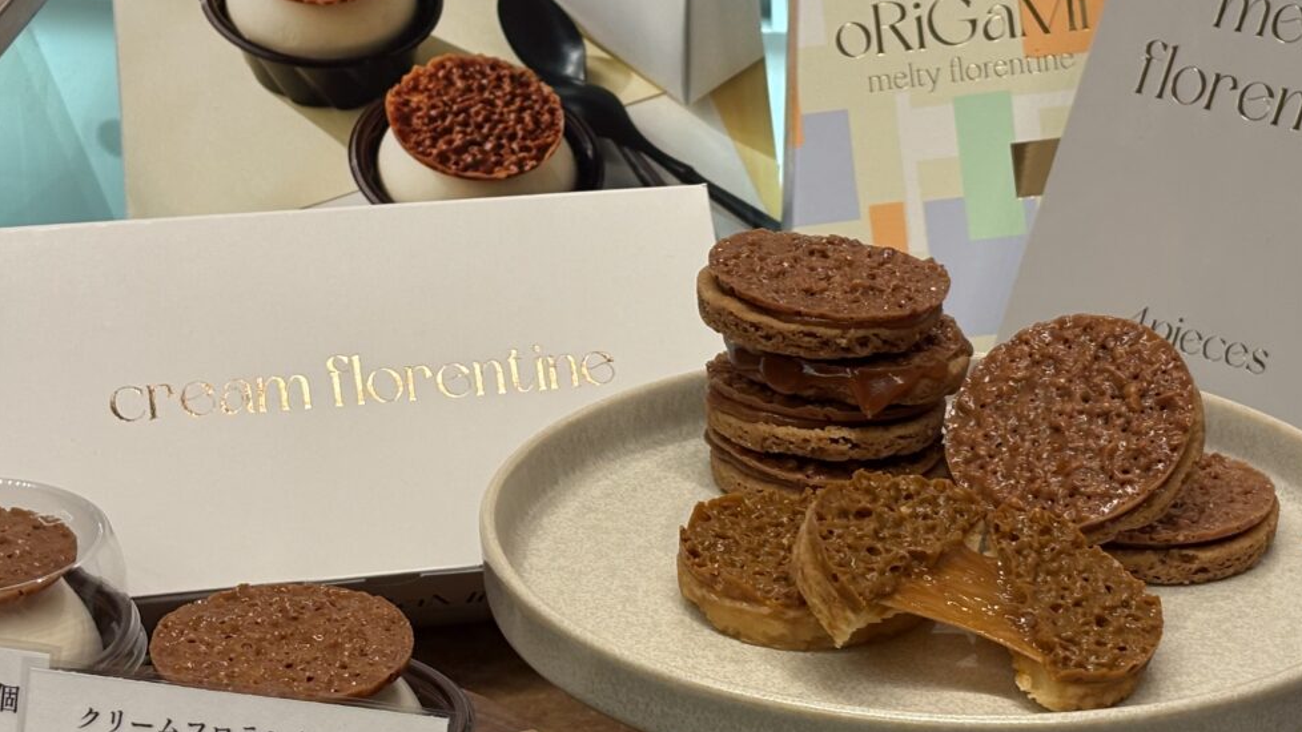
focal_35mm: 89
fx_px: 3072
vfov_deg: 13.6
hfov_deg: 23.9
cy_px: 426
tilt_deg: -24.0
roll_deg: +1.1
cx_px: 614
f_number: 1.6
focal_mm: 5.96
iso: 40
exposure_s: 1/120
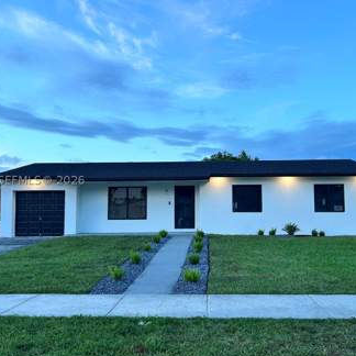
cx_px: 186
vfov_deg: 48.4
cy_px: 180
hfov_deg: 48.4
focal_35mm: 34
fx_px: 396
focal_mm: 5.7
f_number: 1.5
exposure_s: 1/121
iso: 50
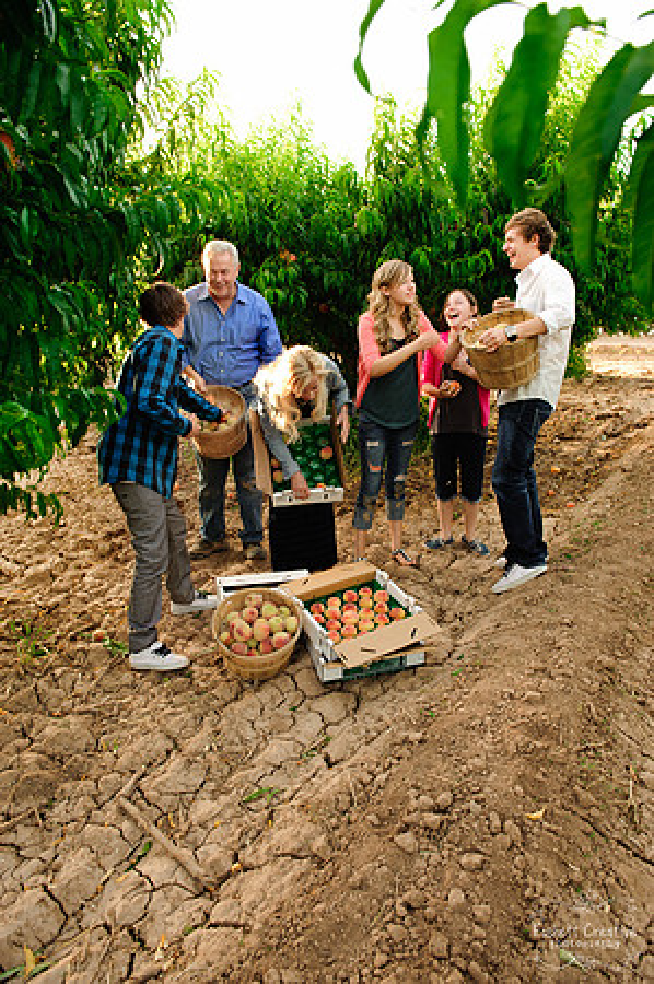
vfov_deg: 73.8
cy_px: 492
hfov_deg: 53.0
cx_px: 327
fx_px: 655
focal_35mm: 24
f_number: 6.3
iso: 400
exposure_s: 1/80
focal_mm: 24
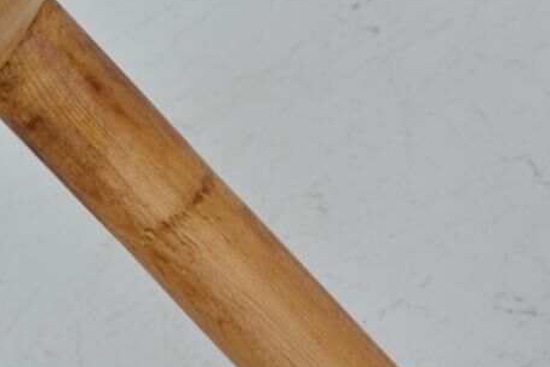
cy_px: 50
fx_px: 1696
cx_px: 28
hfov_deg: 18.1
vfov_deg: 12.3
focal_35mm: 111
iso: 320
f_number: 9
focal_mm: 28
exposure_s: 1/125
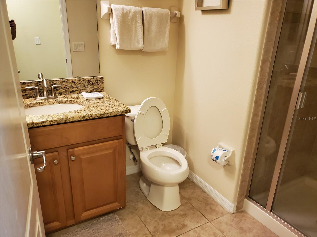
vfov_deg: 53.1
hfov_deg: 67.3
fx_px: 238
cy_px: 118
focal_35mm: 26
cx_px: 158
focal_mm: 4.3
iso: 250
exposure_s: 1/39
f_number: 1.5
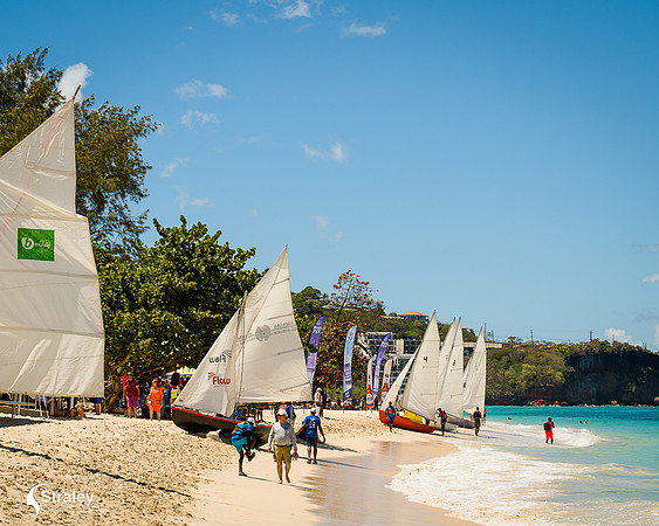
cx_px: 397
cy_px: 261
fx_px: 1946
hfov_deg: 19.2
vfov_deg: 15.4
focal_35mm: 100
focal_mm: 83
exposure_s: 1/320
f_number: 8
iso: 80
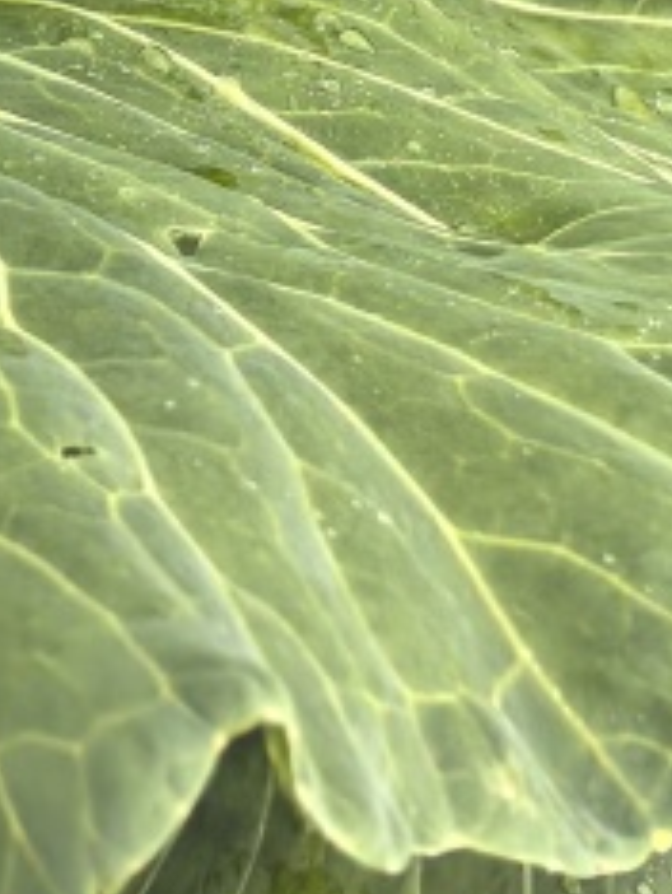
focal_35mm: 123
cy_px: -1045
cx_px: -462
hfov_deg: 11.4
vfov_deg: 13.2
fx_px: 3178
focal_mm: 5.75
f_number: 2
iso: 125
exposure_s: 1/999
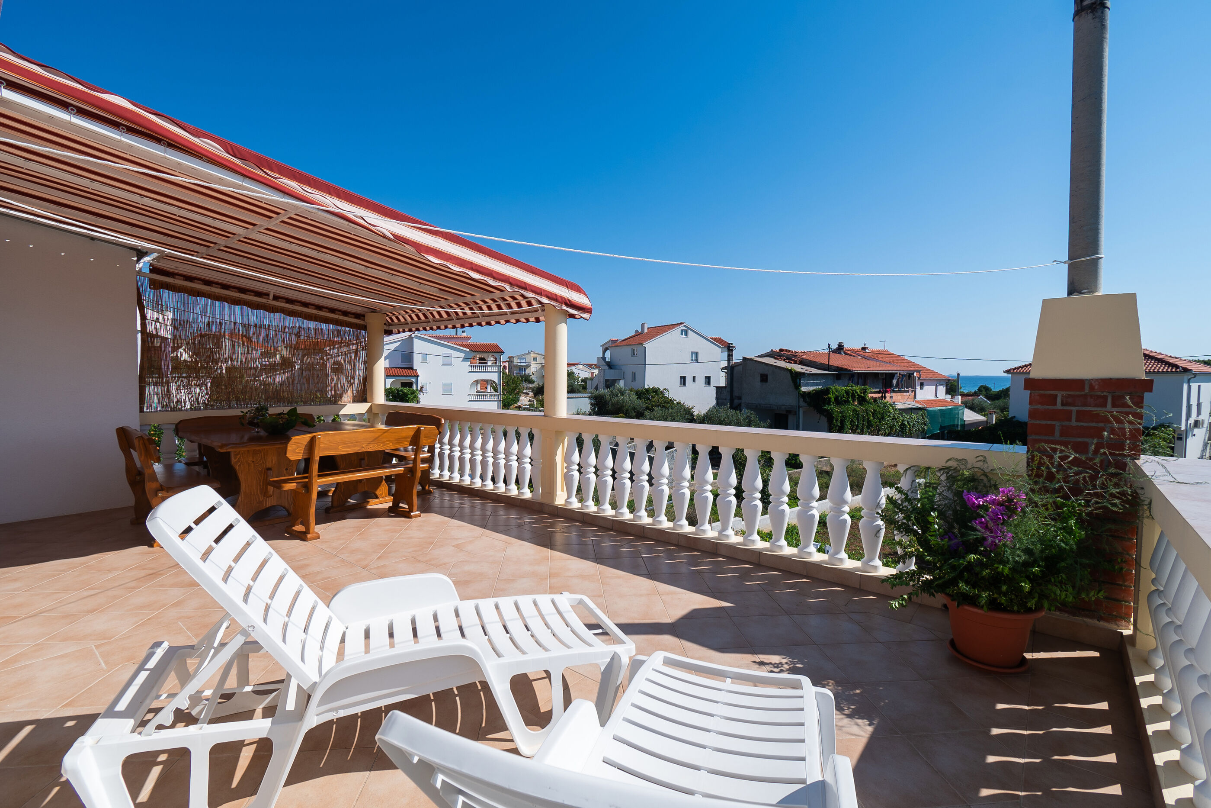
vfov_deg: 77.3
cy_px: 404
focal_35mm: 15
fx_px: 505
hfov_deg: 100.4
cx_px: 606
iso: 100
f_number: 8
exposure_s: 1/400
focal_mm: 10
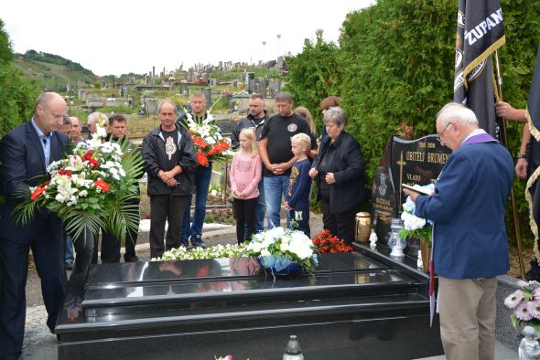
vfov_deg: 34.2
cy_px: 180
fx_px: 585
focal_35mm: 39
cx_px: 270
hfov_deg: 49.5
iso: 200
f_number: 4
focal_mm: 26
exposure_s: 1/200
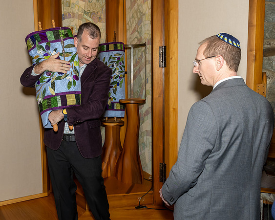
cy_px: 105
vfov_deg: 43.6
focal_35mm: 34
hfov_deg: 52.6
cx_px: 103
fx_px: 275
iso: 800
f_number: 7.1
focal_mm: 18
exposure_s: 1/250
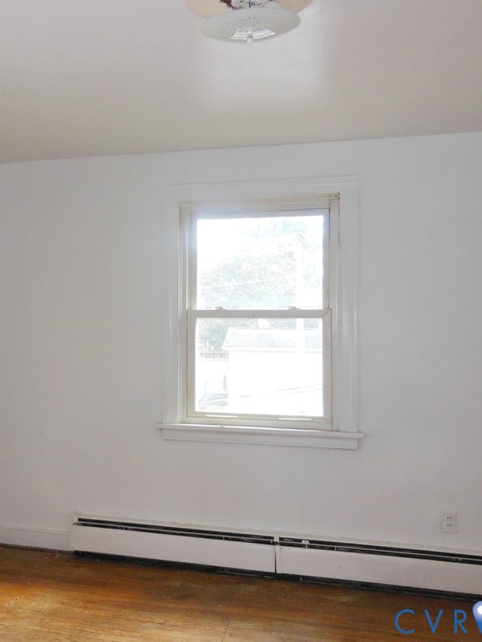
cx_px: 132
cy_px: 317
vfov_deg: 53.9
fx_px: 631
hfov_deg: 40.8
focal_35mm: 34
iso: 250
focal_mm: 4.5
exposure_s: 1/30
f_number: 3.5
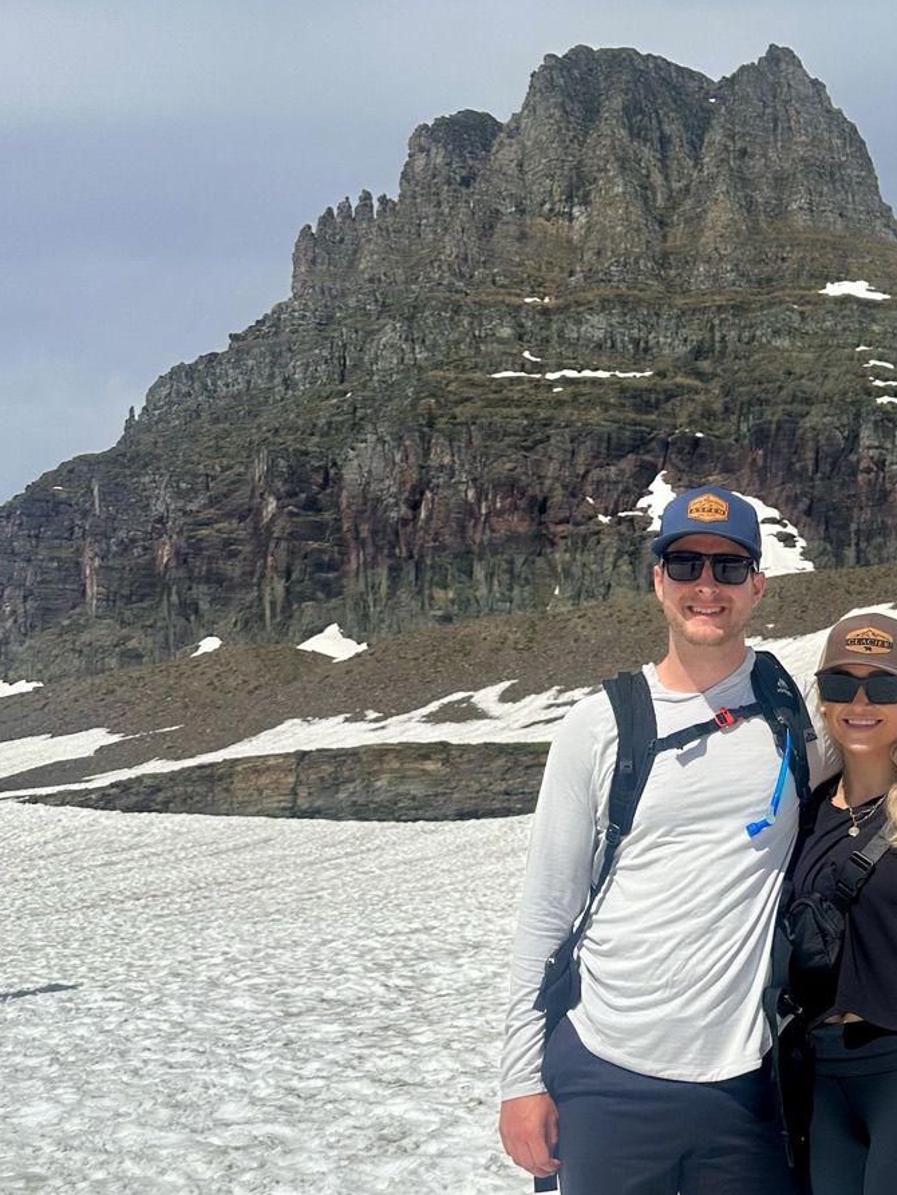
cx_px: 794
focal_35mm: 43
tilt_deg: +7.6
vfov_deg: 43.1
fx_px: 1485
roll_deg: -0.9
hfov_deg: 32.1
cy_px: 812
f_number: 1.78
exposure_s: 1/15625
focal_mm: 6.86
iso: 80
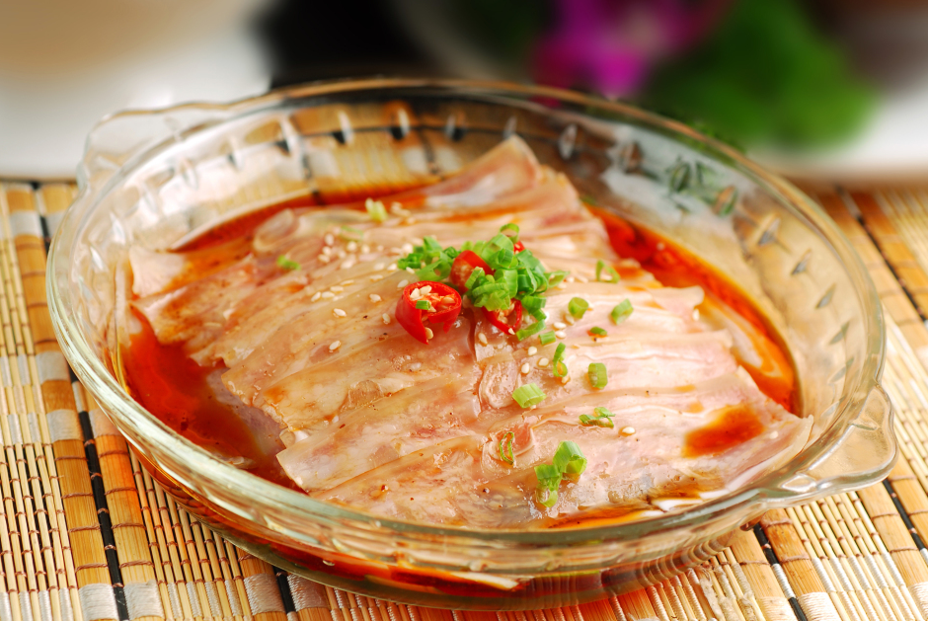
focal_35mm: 98
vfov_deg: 14.0
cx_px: 461
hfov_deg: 20.8
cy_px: 334
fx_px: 2529
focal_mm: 60
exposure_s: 1/200
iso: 100
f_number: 5.6
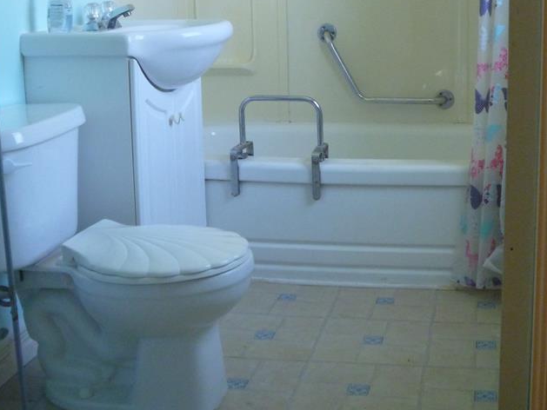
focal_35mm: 57
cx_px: 324
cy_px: 104
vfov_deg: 25.4
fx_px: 901
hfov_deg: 33.7
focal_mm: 6.3
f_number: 3.5
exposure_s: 1/30
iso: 400
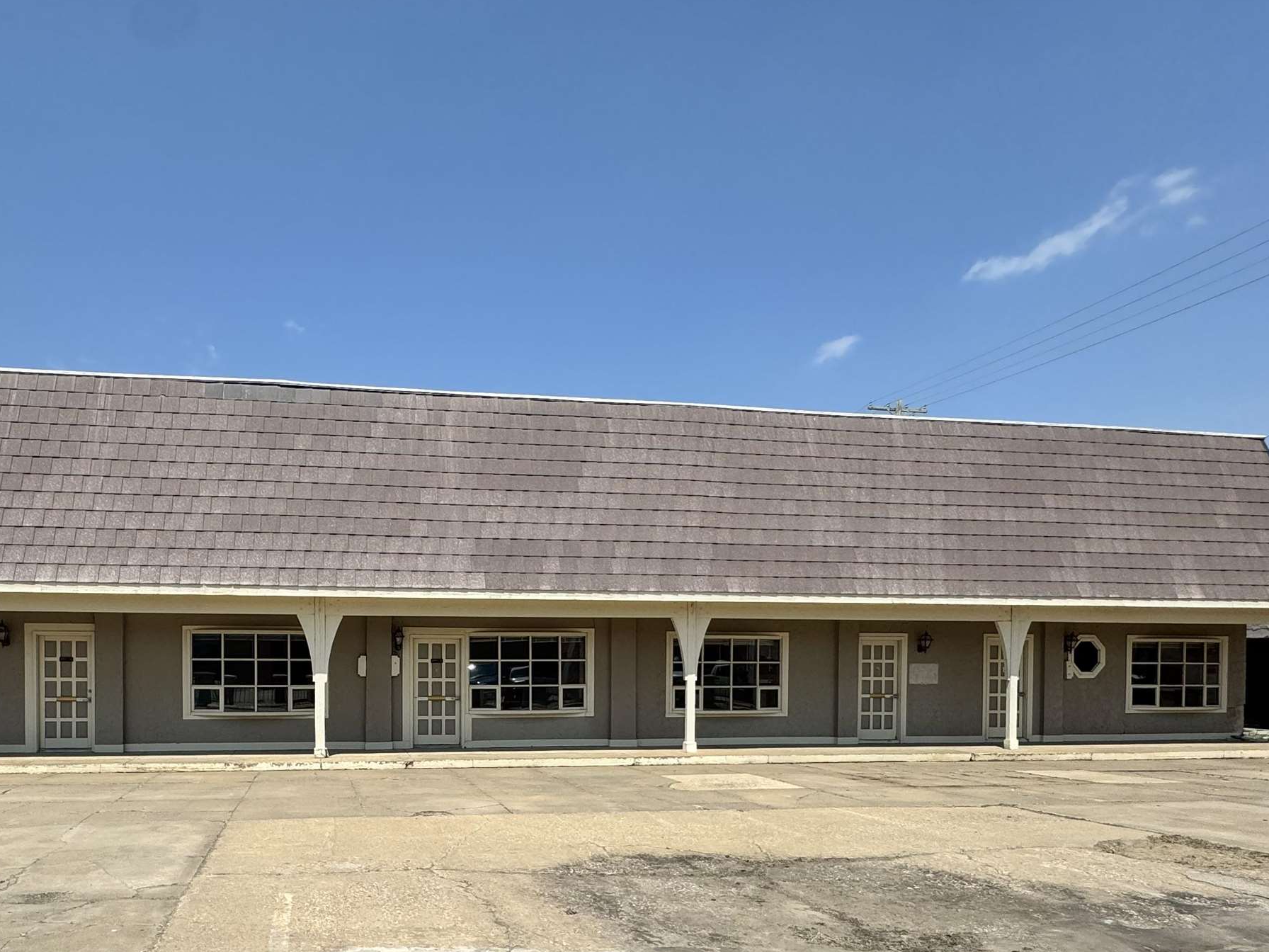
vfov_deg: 54.7
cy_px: 687
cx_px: 455
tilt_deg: -1.2
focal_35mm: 24
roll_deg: -0.1
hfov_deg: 70.1
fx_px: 880
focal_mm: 2.22
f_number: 2.2
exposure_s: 1/3390
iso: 50
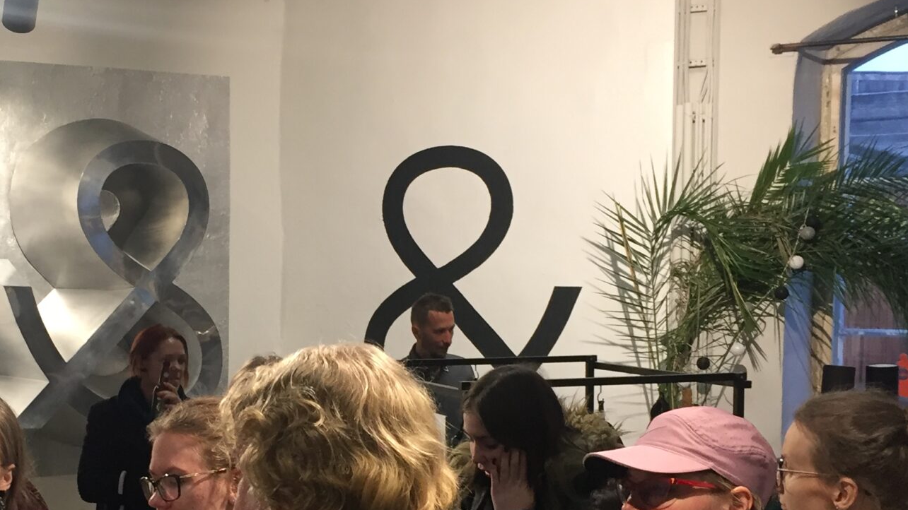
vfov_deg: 19.0
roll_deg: +0.2
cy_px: 388
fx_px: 1517
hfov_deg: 32.7
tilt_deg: -5.5
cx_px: 237
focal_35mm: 63
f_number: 2.2
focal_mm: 4.15
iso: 50
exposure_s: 1/33
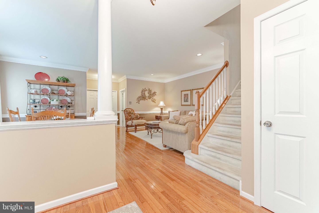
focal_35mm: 14
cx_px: 160
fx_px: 124
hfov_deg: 104.3
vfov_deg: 81.2
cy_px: 106
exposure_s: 1/500
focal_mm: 14
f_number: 6.3
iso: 320
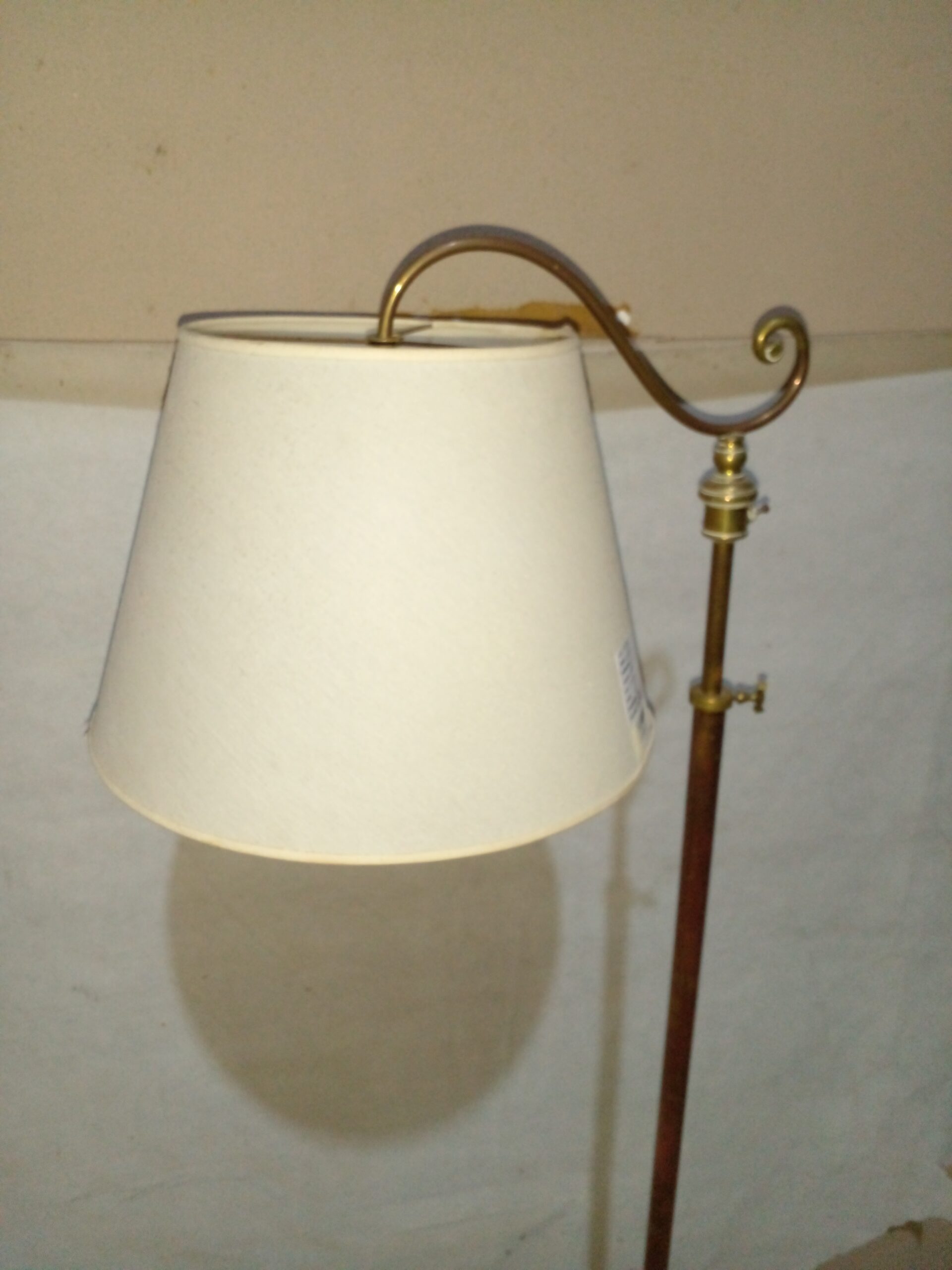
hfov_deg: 51.4
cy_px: 635
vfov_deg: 65.3
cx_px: 476
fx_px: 990
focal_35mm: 27
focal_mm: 3.6
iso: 250
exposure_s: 1/33.3
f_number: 1.9
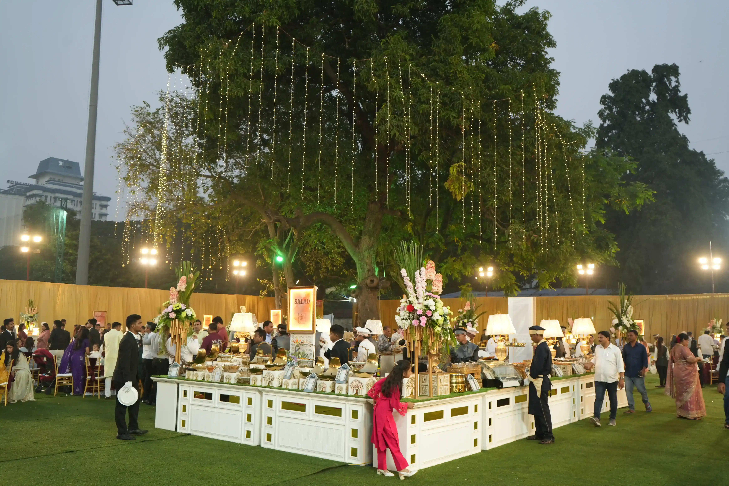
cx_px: 364
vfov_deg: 42.3
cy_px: 243
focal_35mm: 31
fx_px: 628
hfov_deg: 60.3
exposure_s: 1/100
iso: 640
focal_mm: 31
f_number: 4
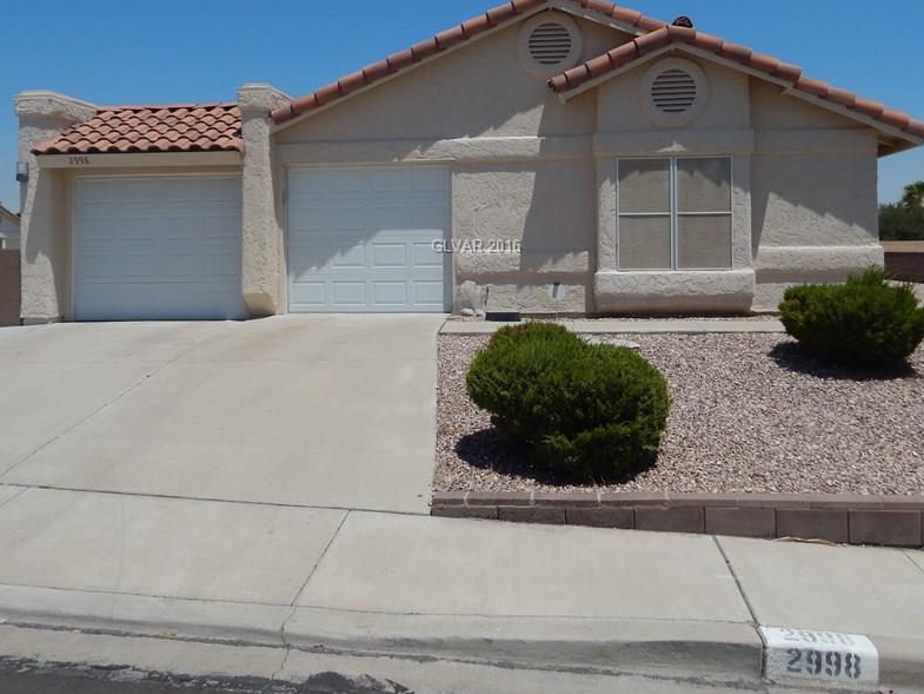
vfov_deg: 46.3
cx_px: 479
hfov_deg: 59.9
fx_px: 801
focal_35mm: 30
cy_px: 246
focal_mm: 4
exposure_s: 1/1000
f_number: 6
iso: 125
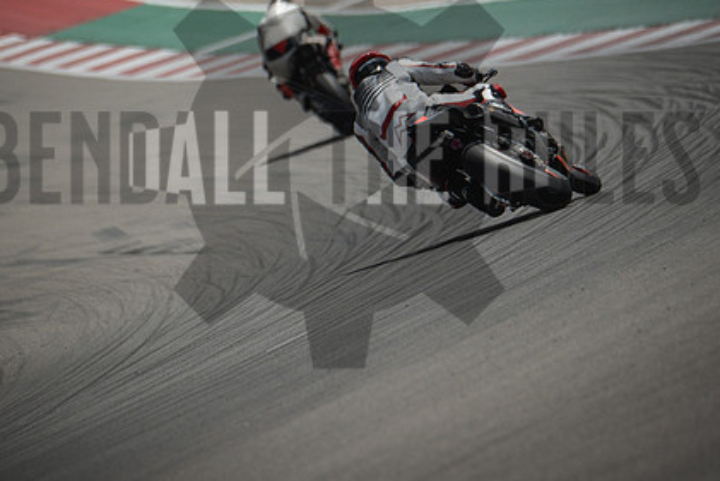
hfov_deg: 3.3
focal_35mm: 622
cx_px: 339
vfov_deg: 2.2
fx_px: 12444
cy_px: 160
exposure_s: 1/3200
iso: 400
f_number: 5.2
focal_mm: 301.1
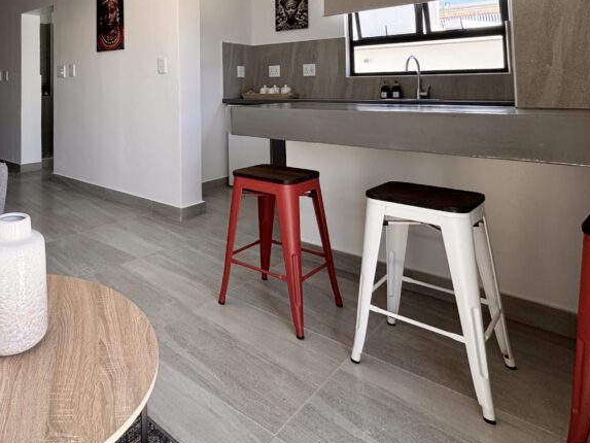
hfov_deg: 63.7
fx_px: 426
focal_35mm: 25
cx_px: 123
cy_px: 68
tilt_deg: +3.1
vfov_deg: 50.4
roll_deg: +1.1
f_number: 2.2
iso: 40
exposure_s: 1/106
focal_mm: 2.22
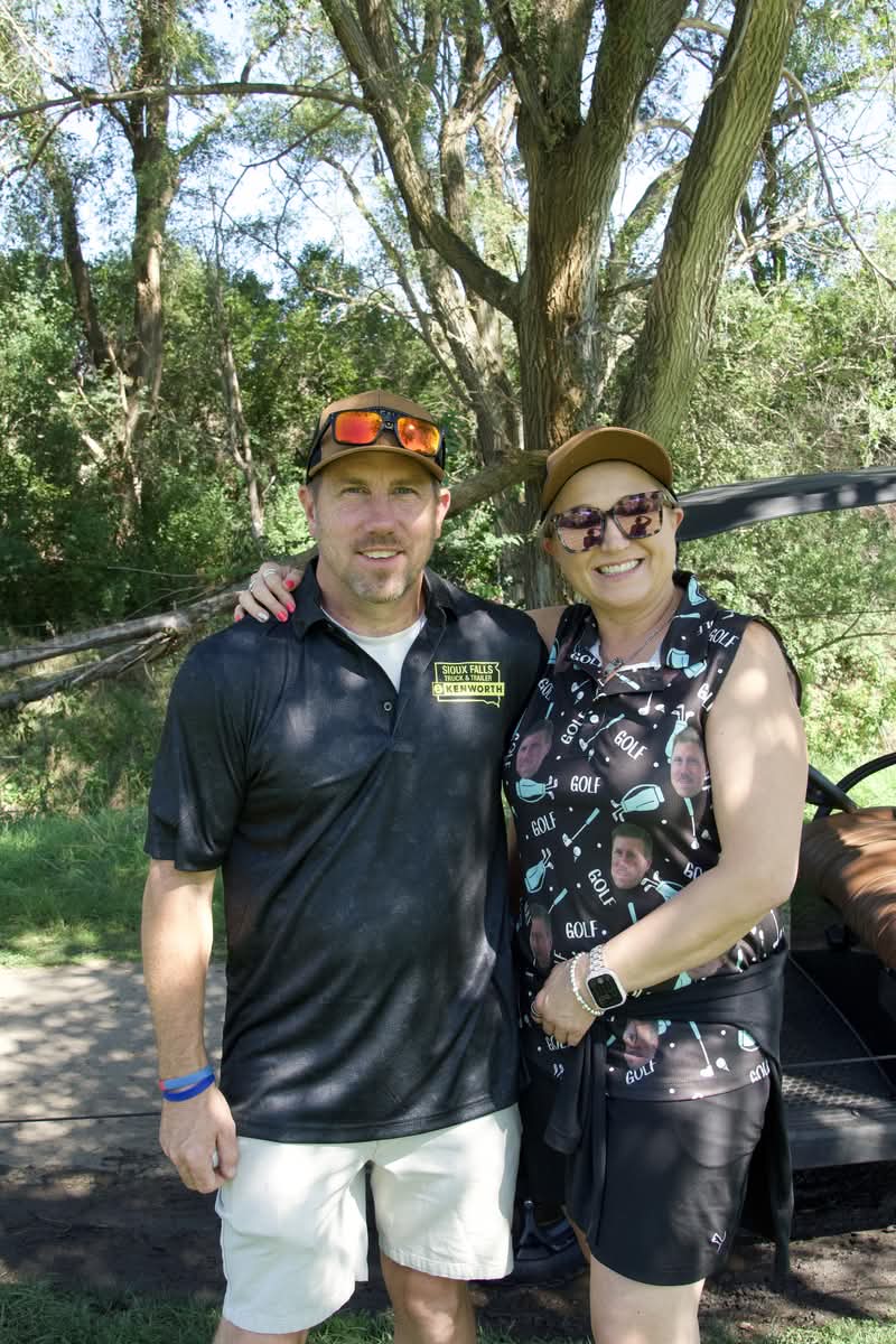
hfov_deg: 36.9
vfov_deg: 53.1
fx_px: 1344
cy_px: 672
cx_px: 448
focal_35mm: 36
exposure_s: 1/350
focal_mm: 24
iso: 1250
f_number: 8
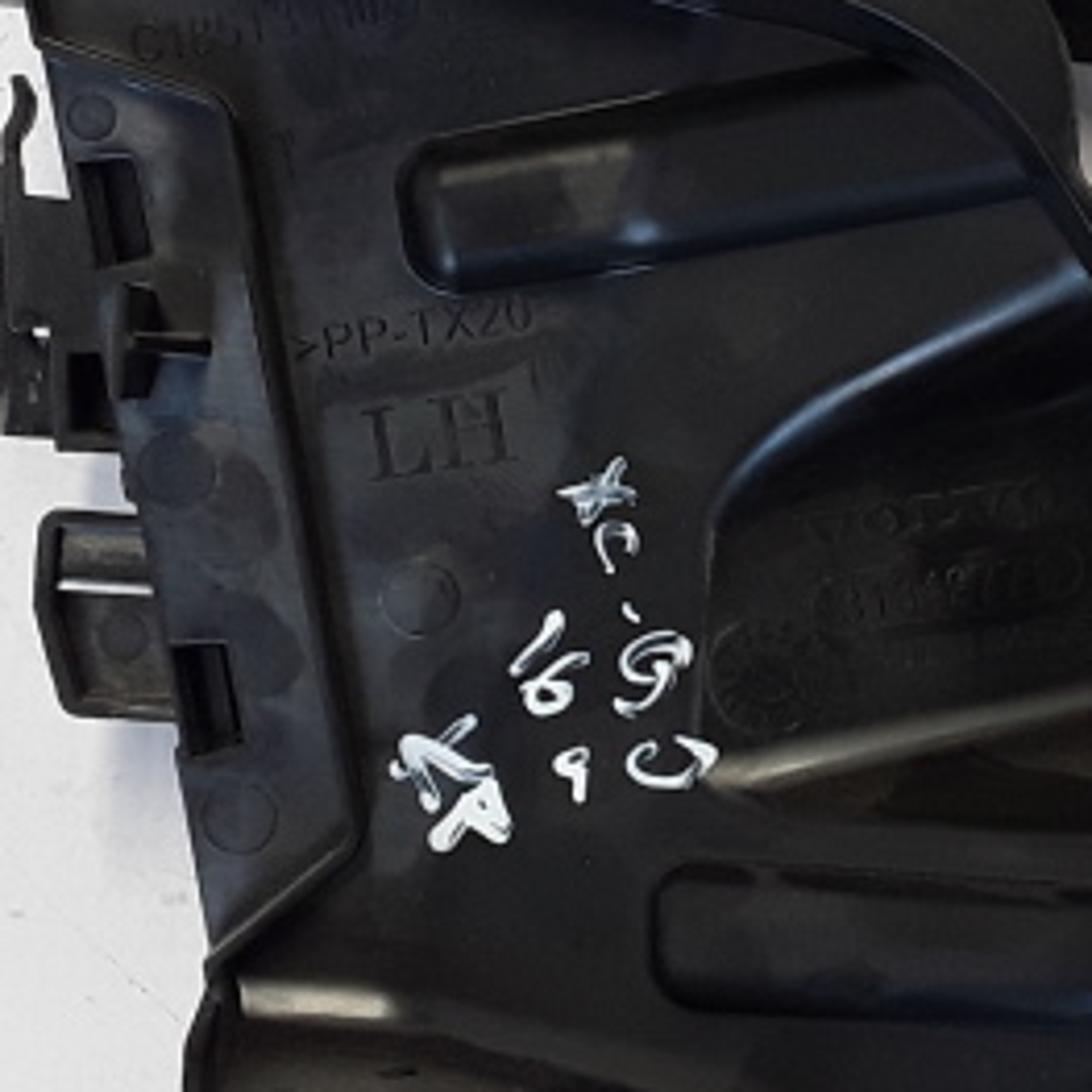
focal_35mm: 93
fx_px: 3319
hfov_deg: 18.5
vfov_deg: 18.7
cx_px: 859
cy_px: 461
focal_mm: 2.91
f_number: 1.9
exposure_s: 1/33
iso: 40
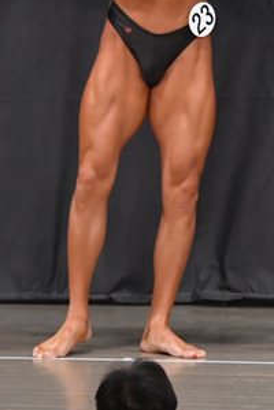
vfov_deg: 3.7
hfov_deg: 2.5
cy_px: 62
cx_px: 257
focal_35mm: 561
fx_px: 6404
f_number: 5.6
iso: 5000
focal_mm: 145
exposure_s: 1/400
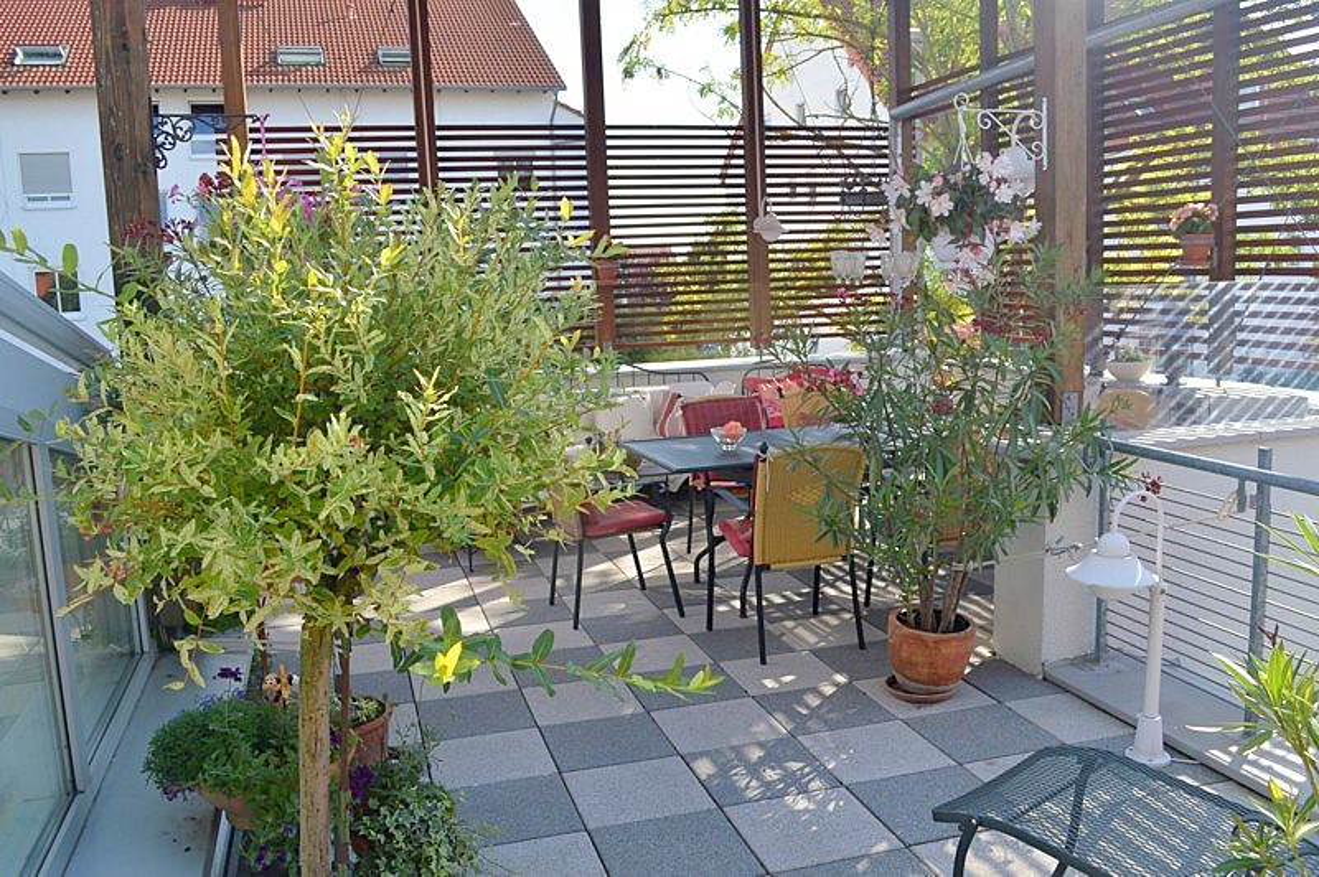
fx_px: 1318
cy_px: 438
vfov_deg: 36.8
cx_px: 660
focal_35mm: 36
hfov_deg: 53.2
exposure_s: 1/200
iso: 100
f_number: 5.6
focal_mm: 24
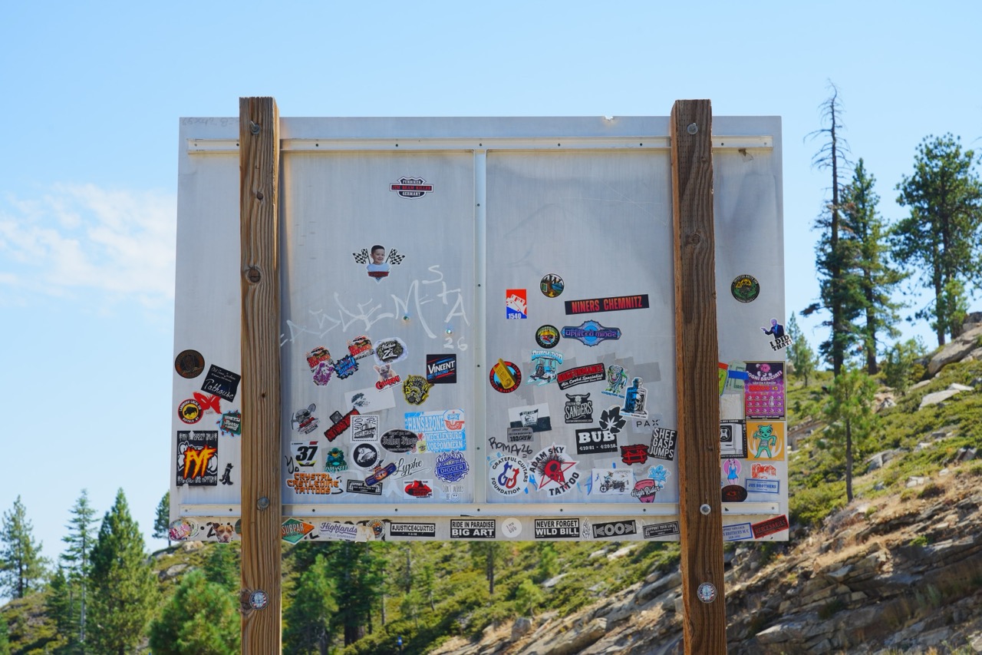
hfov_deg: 29.7
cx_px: 491
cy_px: 328
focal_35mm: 68
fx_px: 1855
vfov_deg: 20.0
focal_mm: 68
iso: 500
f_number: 11
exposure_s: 1/500
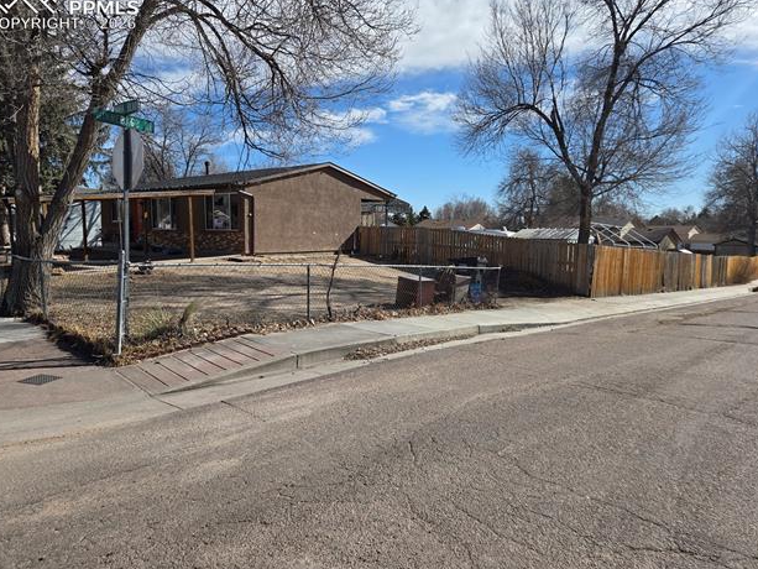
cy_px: 283
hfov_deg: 71.6
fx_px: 526
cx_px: 380
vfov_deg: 56.8
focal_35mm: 24
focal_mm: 5.4
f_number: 1.8
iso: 40
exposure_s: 1/2921
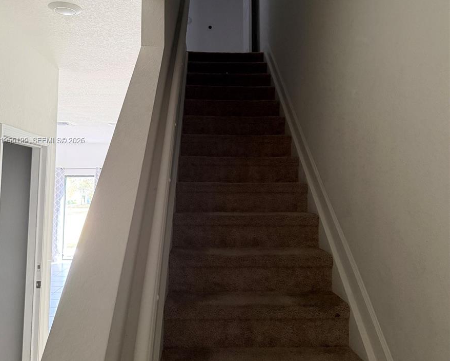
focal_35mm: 32
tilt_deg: +5.6
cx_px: 220
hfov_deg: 55.6
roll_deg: -0.3
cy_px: 141
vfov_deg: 45.5
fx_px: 426
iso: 800
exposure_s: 1/57
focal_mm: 6.76
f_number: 1.78
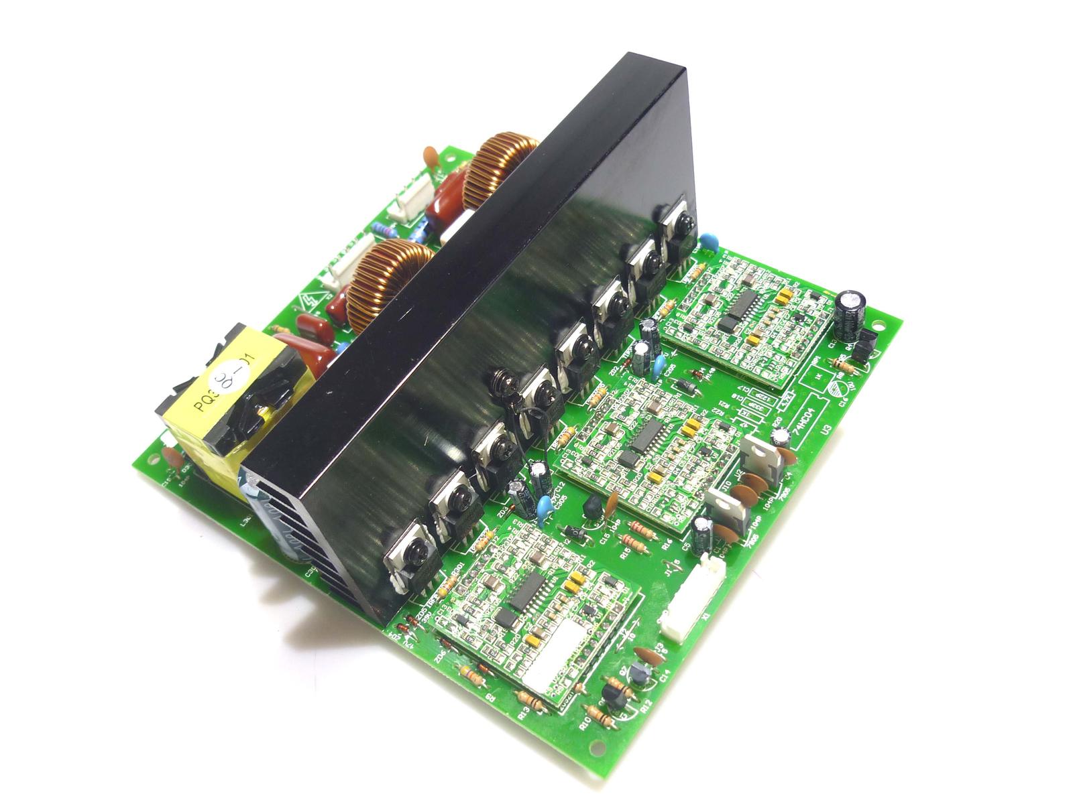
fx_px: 1023
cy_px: 402
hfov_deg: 55.4
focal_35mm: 33
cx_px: 536
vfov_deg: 42.9
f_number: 2.8
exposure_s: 1/60
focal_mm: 5.5
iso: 80
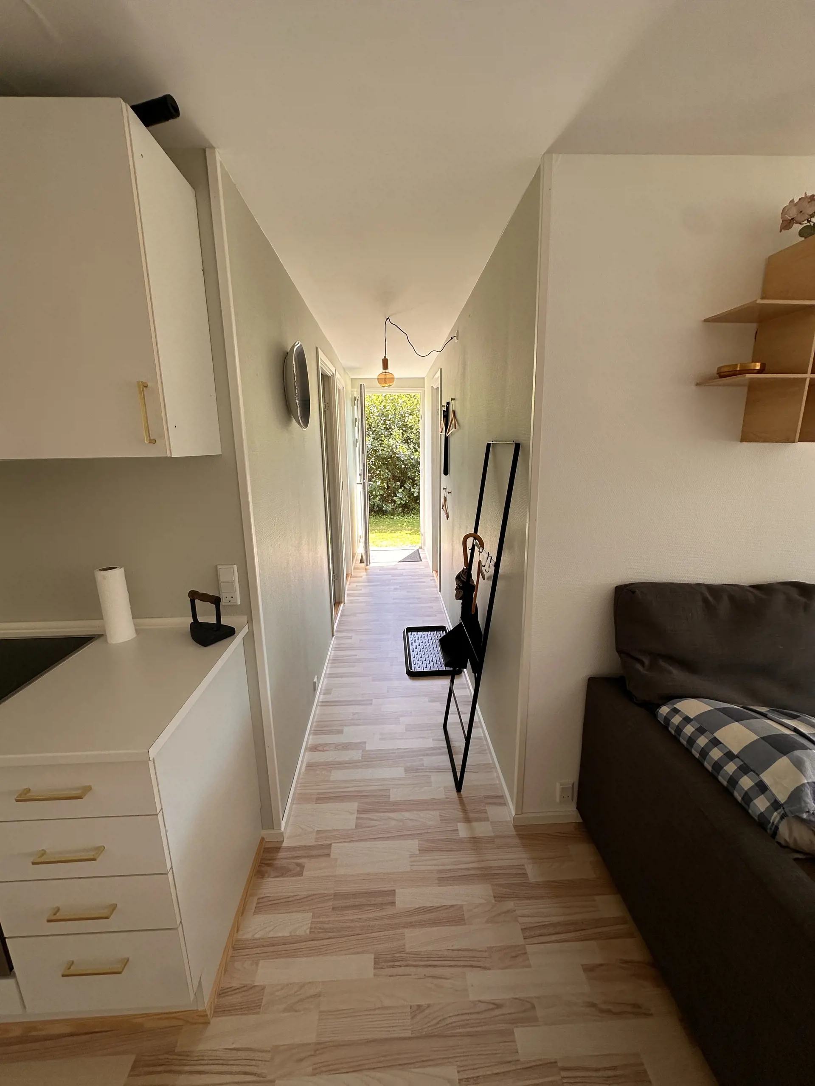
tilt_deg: -12.3
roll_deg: +0.1
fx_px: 439
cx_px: 408
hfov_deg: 85.7
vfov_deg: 102.1
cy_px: 543
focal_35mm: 14
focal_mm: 2.22
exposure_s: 1/99
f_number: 2.2
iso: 50
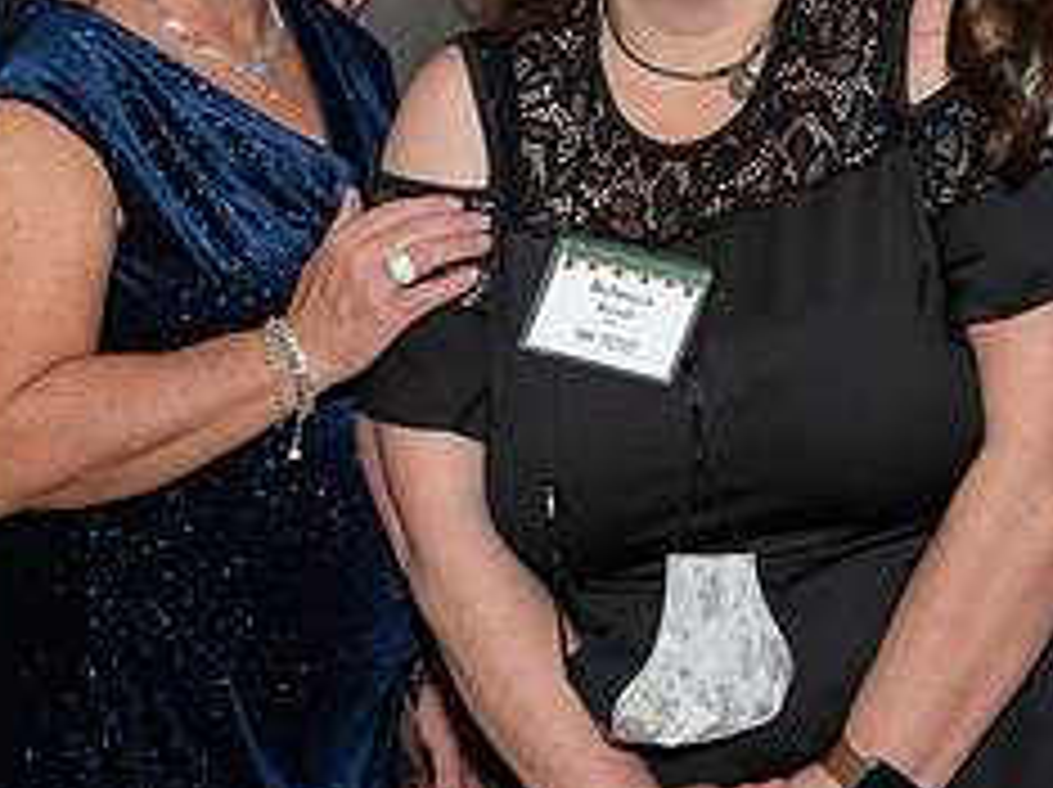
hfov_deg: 13.9
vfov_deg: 10.4
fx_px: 4315
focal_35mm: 142
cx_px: 401
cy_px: 217
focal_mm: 32
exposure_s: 1/250
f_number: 6.3
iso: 400
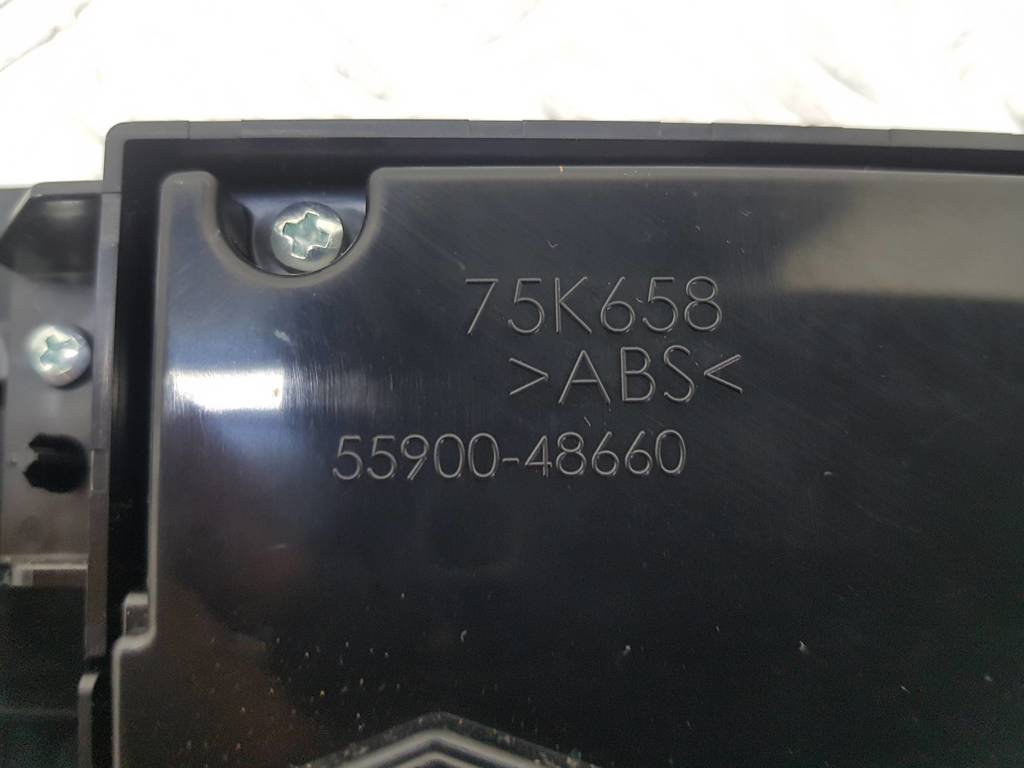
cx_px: 512
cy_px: 384
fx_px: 769
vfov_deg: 53.1
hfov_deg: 67.3
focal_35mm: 26
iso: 160
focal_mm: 4.2
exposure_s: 1/100
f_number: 1.7
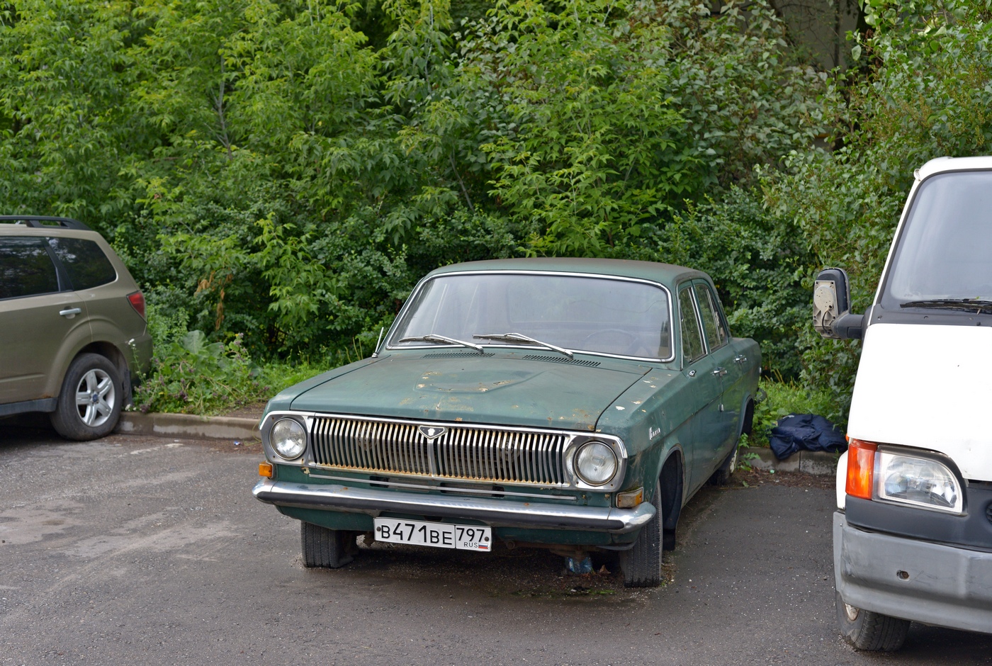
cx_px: 496
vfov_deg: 27.1
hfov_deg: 39.5
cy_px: 333
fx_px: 1381
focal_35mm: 50
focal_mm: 50
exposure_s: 1/200
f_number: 5.6
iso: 500
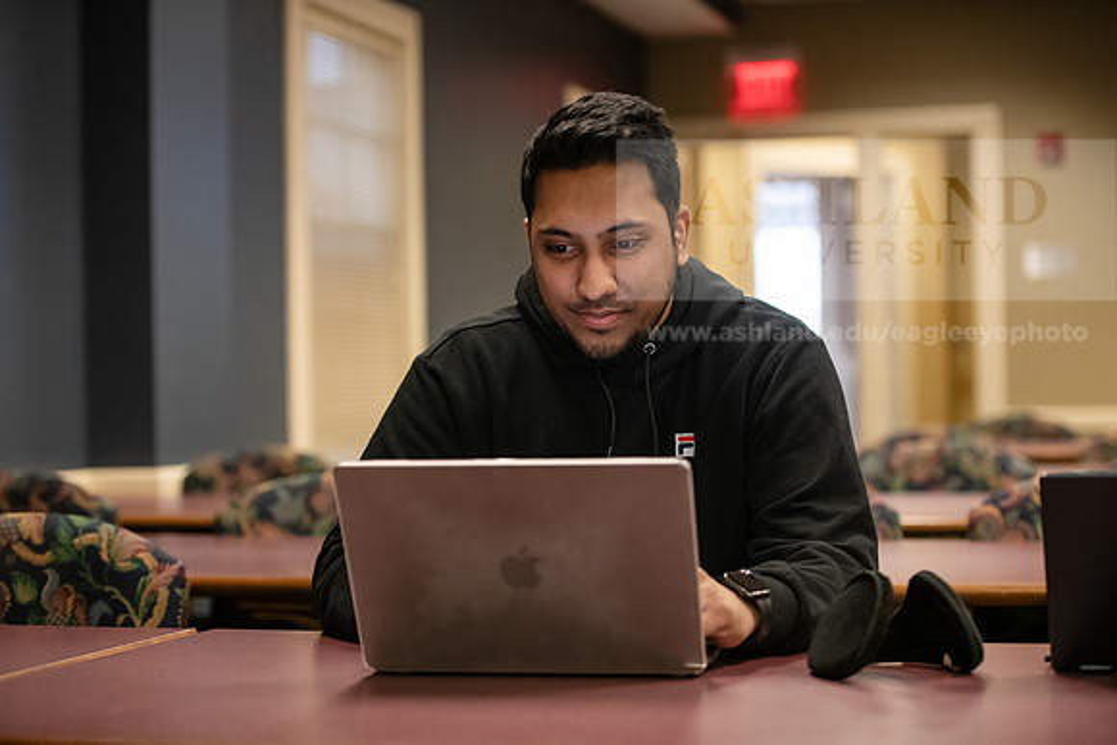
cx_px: 558
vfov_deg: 18.2
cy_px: 372
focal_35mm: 75
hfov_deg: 27.0
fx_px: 2328
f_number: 2.8
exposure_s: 1/250
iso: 2000
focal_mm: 75
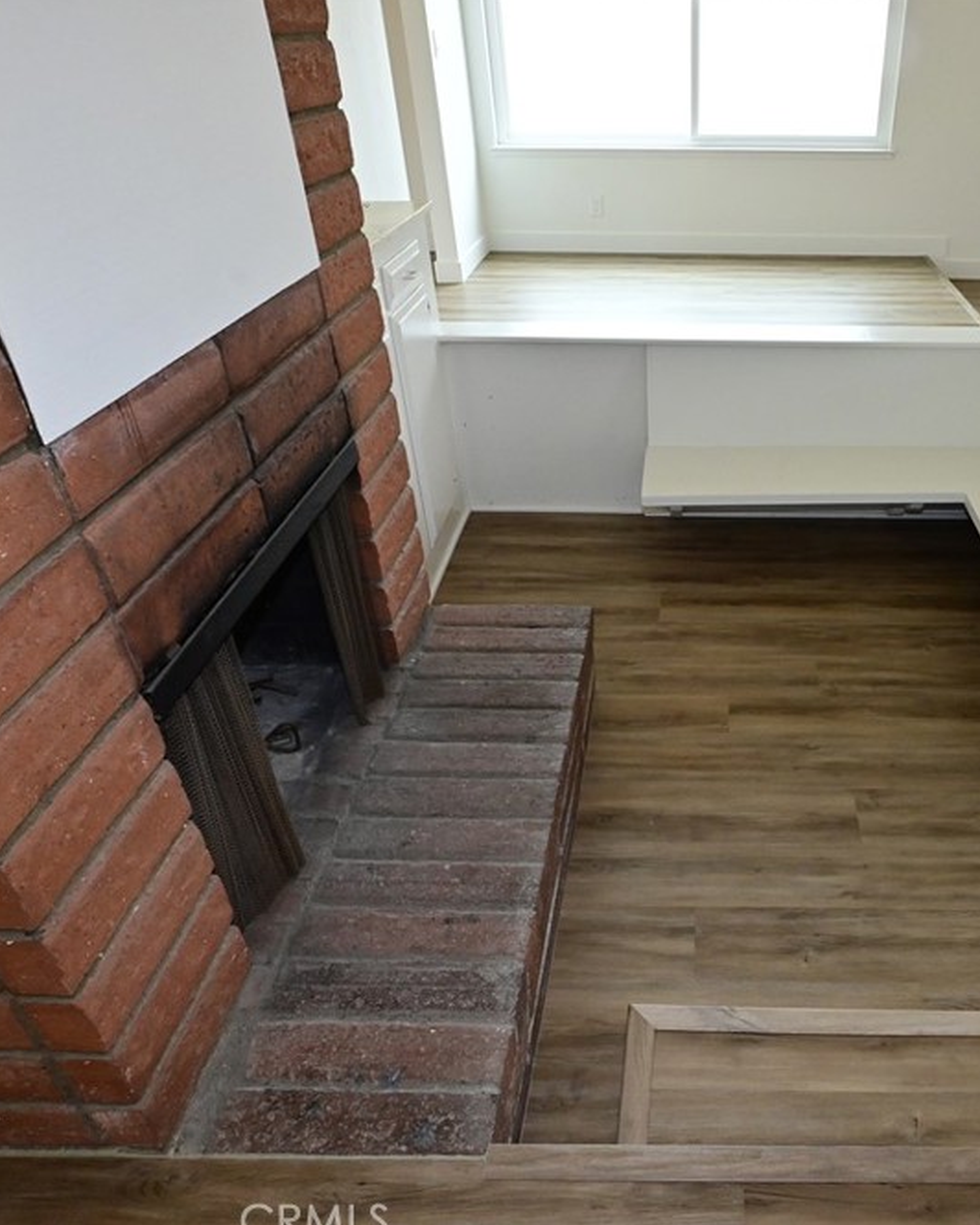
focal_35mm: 26
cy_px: 618
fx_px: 943
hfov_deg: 53.1
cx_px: 702
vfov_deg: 66.0
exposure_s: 1/60
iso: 2000
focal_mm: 12
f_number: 11
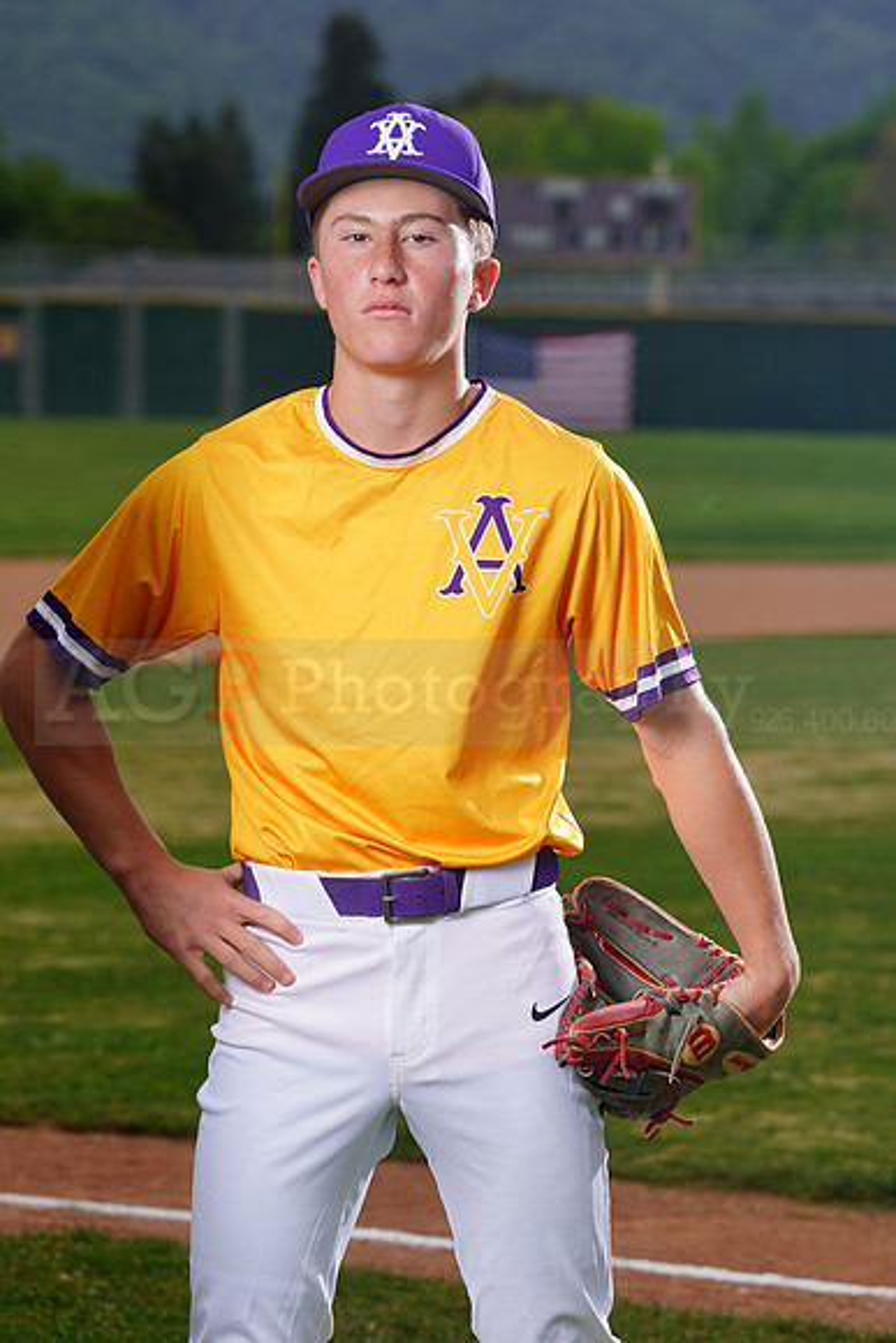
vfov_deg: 11.9
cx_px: 448
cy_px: 672
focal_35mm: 173
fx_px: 6454
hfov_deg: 7.9
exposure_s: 1/250
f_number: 8
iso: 100
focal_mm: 173
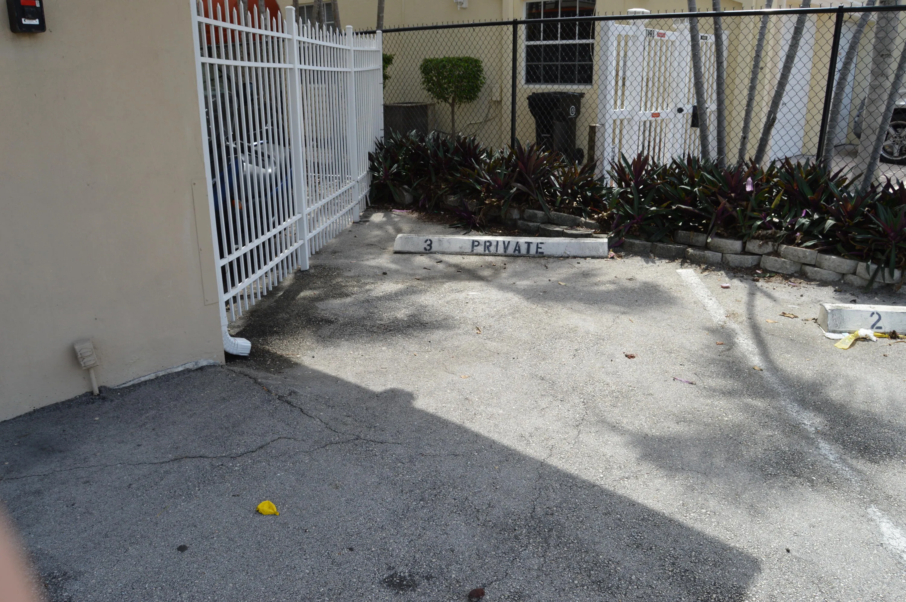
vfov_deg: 47.8
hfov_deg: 67.4
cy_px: 301
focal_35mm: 27
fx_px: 679
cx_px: 453
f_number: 8
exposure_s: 1/250
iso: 100
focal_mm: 18
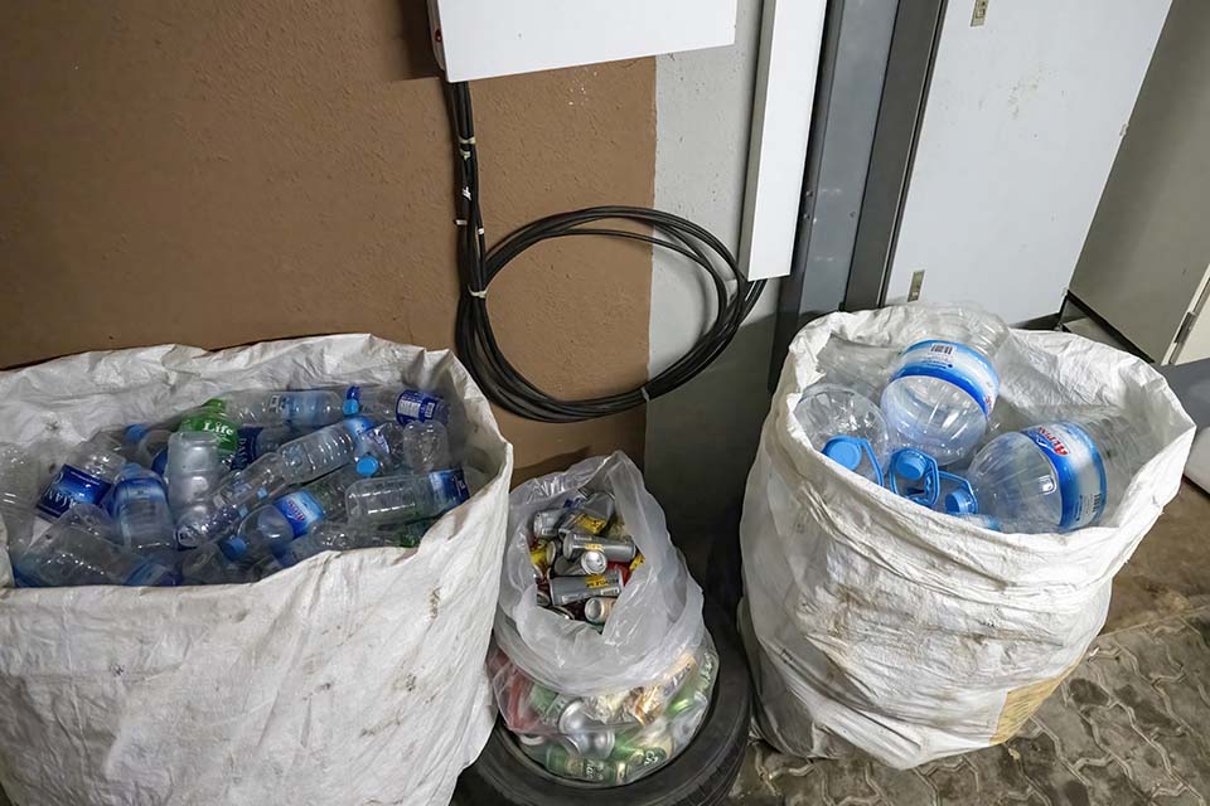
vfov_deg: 51.3
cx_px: 605
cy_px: 403
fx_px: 840
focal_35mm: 25
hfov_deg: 71.5
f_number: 4
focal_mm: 25
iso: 14400
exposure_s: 1/100
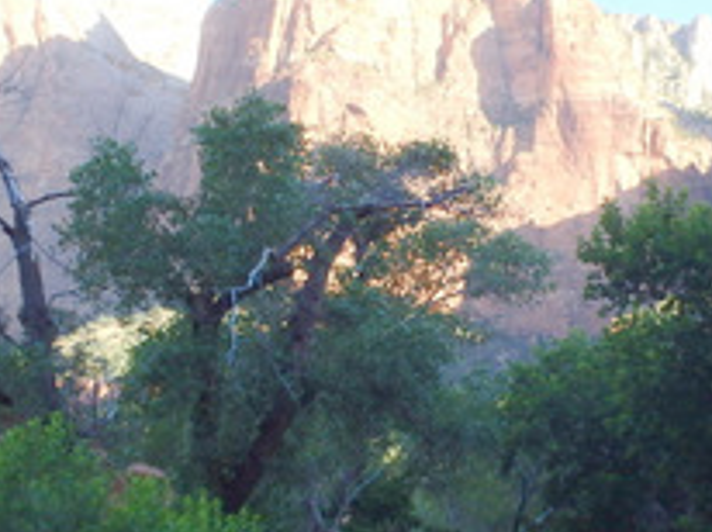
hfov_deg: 28.1
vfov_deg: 21.6
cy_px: 247
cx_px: 556
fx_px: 1397
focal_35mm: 68
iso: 125
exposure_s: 1/250
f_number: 3.9
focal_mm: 5
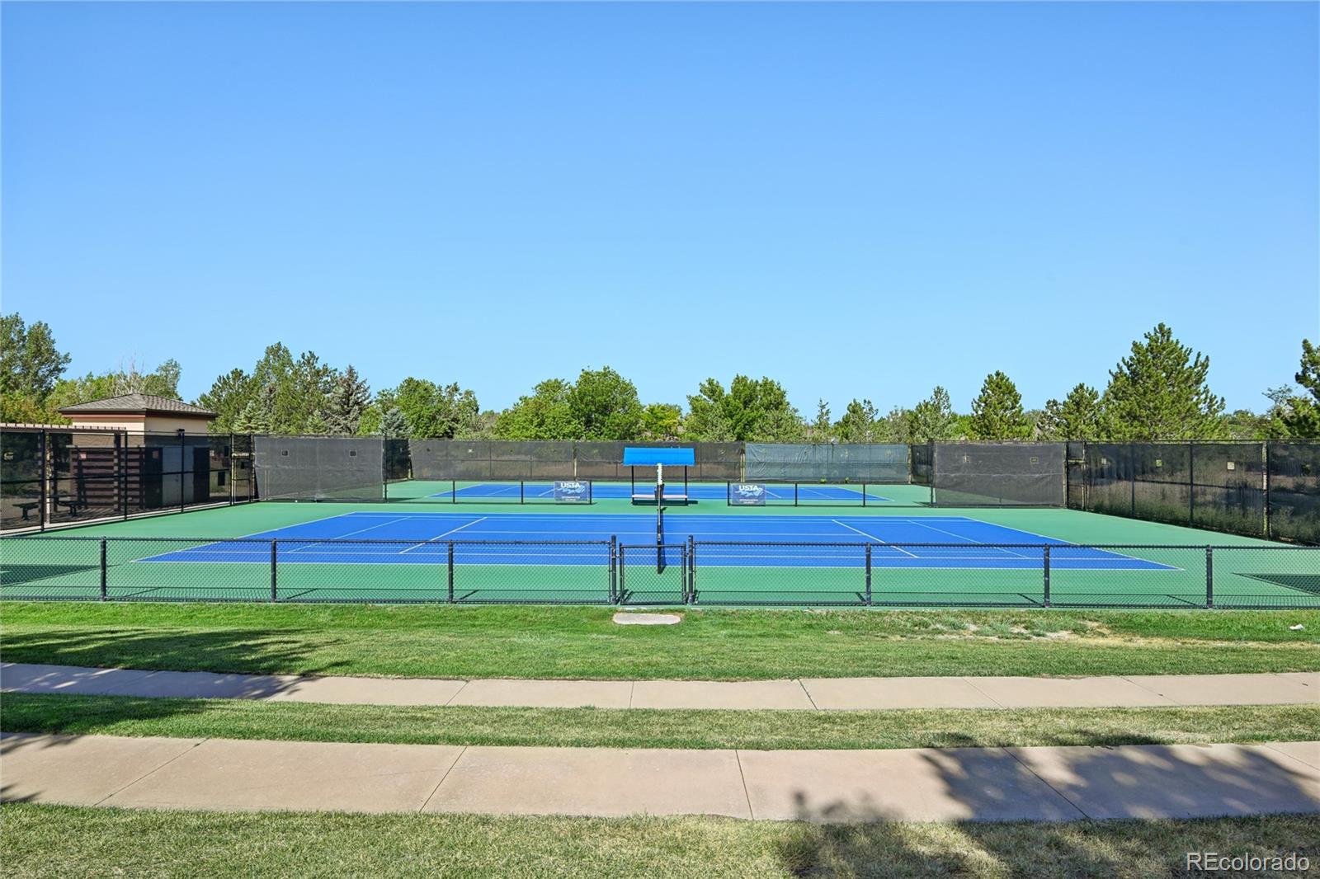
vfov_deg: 67.4
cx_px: 660
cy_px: 440
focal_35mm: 18
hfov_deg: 90.0
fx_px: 660
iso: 64
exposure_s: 1/100
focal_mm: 18
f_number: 10
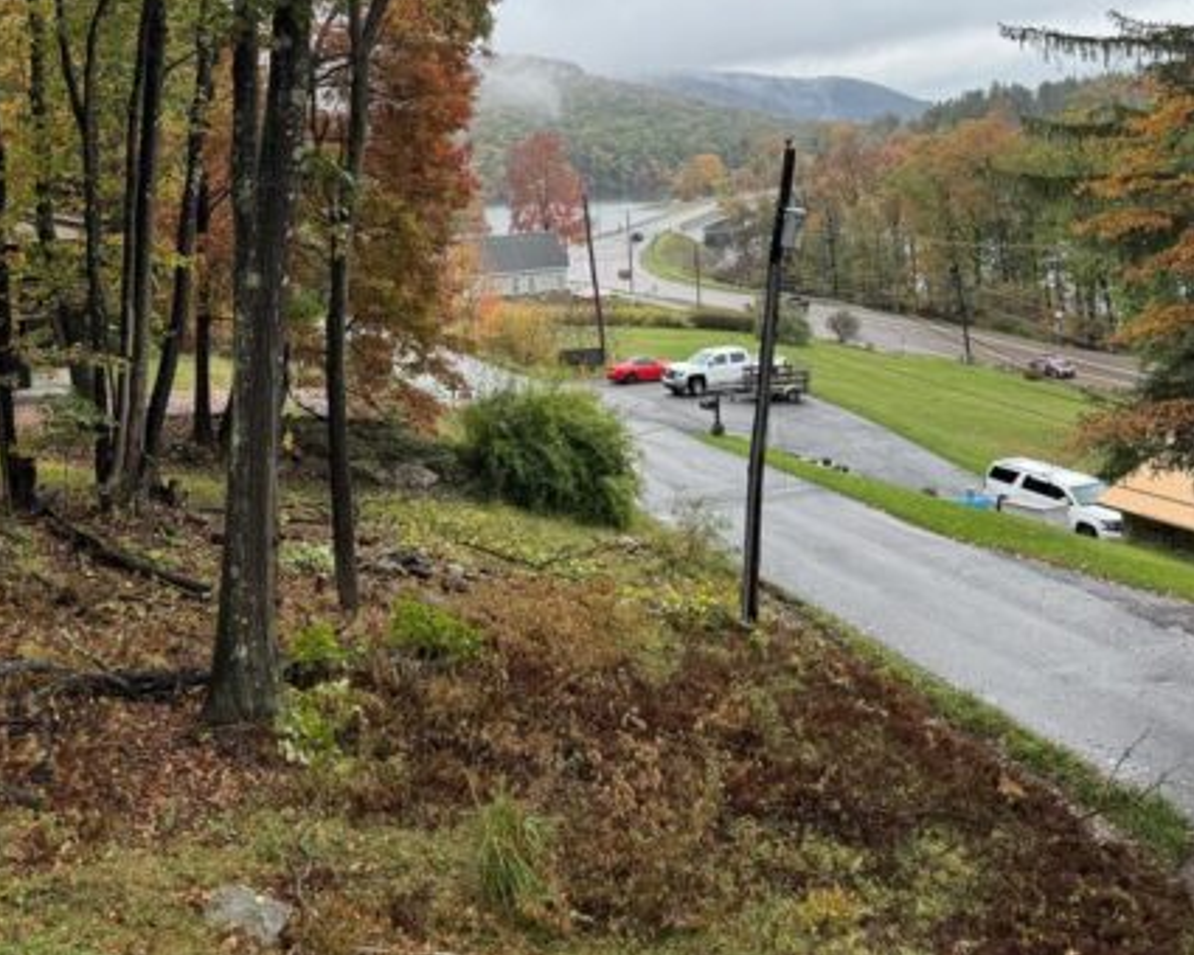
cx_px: 587
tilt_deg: -2.5
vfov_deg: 34.0
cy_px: 212
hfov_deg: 42.9
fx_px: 1520
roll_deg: +3.1
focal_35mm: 43
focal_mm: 6.86
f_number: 1.78
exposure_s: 1/340
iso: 80
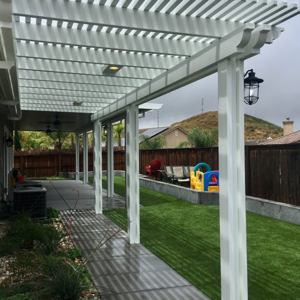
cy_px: 148
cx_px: 135
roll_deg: +1.3
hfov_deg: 43.8
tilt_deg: +0.1
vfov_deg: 43.9
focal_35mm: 38
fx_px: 373
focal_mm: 4.15
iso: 25
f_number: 2.2
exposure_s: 1/3077
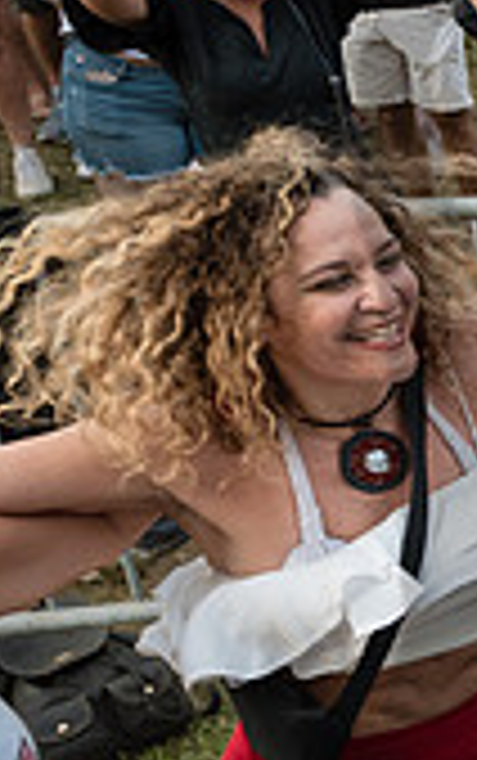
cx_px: 1296
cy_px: 483
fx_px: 1743
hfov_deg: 11.5
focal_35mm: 84
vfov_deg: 24.5
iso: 1000
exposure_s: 1/320
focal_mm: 24
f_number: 4.5
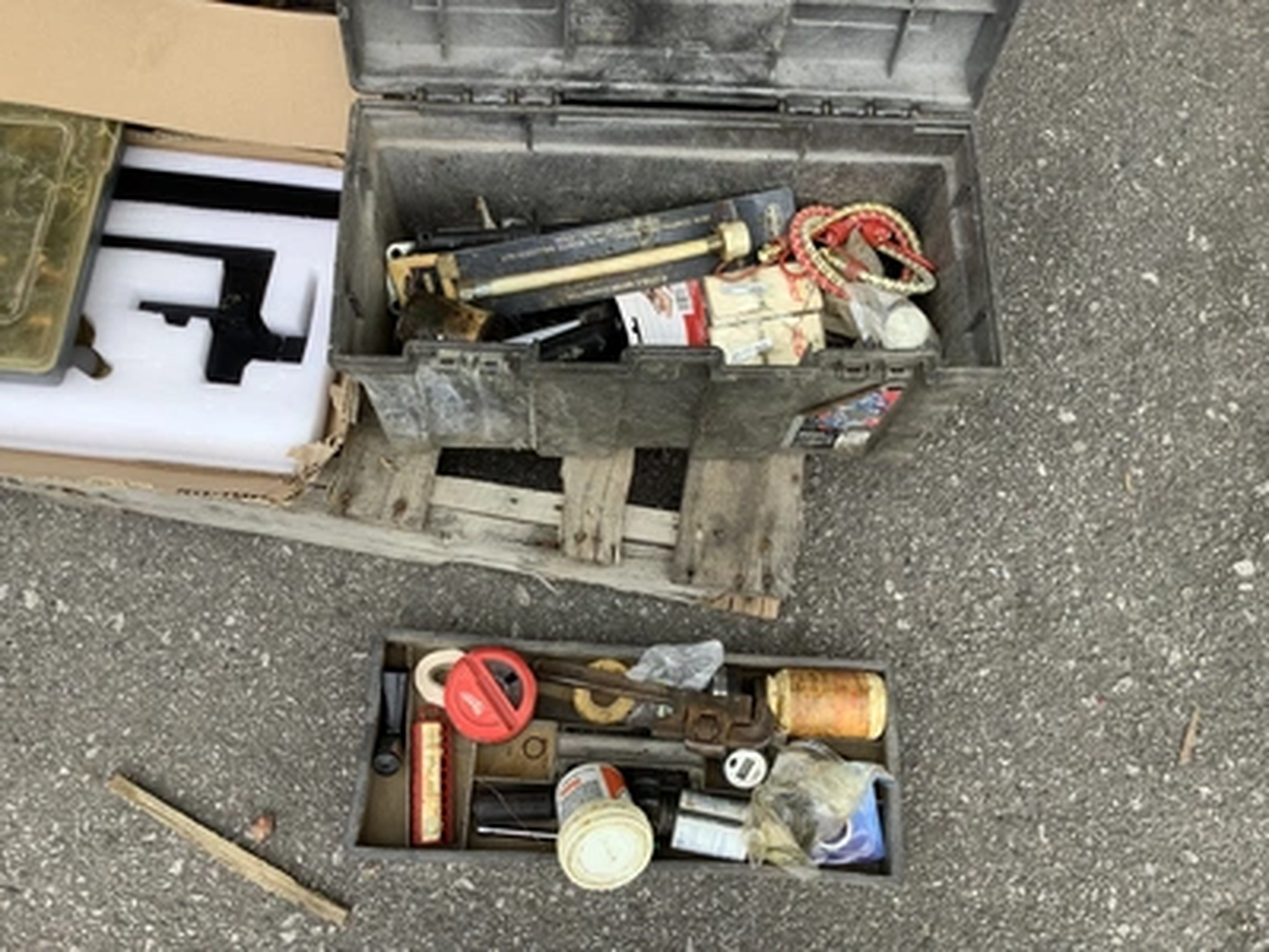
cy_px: 476
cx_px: 634
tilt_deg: -68.5
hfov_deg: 58.4
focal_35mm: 31
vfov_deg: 45.4
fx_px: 1136
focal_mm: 3.3
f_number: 2.4
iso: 25
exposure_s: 1/255
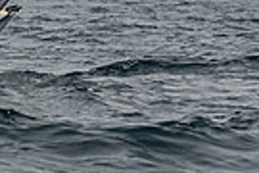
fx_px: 10618
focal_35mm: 1476
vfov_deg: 0.9
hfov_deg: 1.4
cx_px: -150
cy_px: -193
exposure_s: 1/3200
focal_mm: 260
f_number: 10
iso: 1250
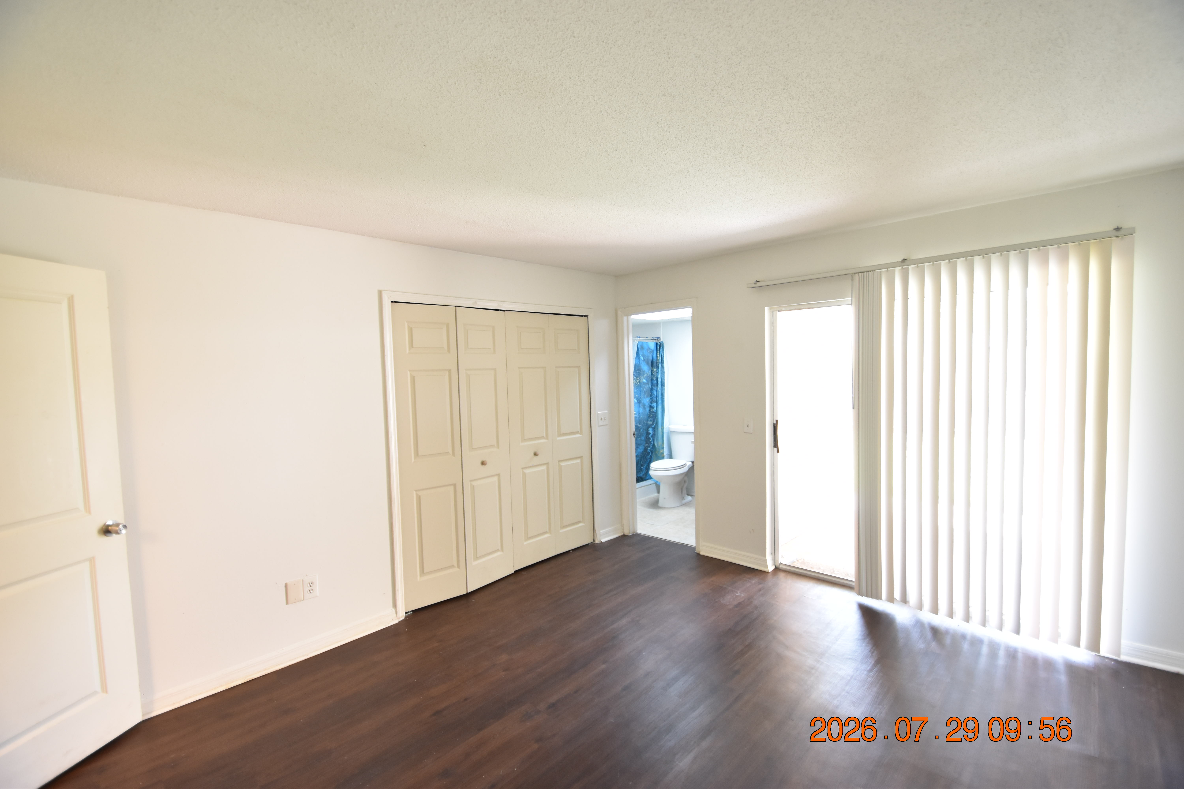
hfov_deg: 100.4
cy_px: 394
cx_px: 592
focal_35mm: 15
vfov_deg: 77.3
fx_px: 493
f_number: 3.5
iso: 800
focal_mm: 10
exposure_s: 1/30
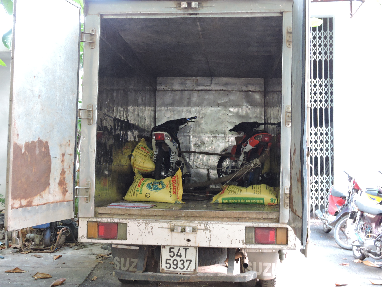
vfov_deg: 36.0
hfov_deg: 46.8
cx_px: 191
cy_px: 144
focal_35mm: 40
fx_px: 441
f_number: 3.8
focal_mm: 7.2
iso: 400
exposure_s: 1/13
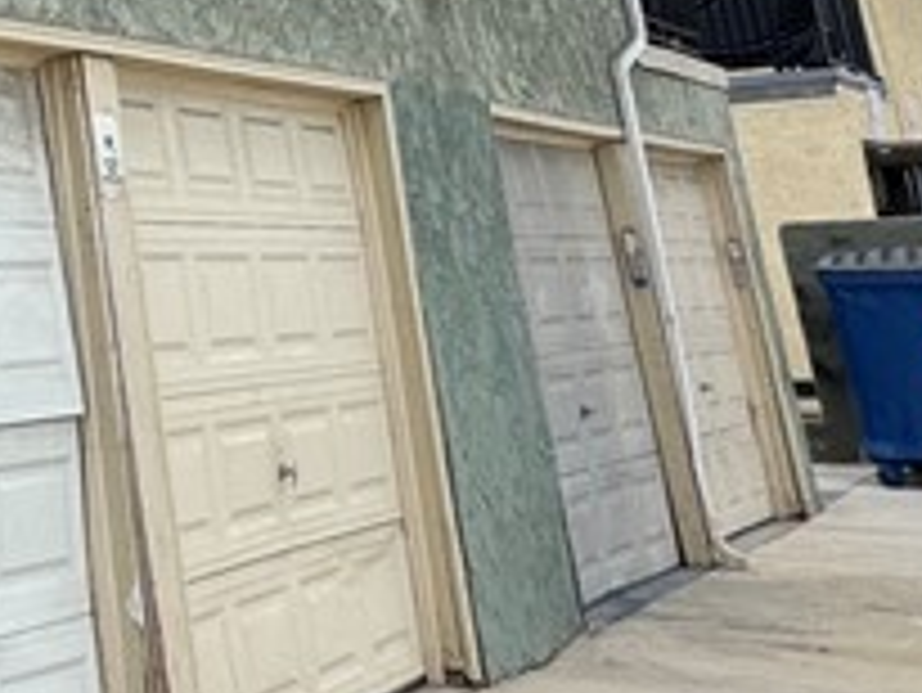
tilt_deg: +15.1
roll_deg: +1.9
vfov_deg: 19.4
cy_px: -212
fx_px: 1866
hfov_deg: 20.7
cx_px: -675
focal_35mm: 70
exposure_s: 1/910
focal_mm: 2.22
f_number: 2.2
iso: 40
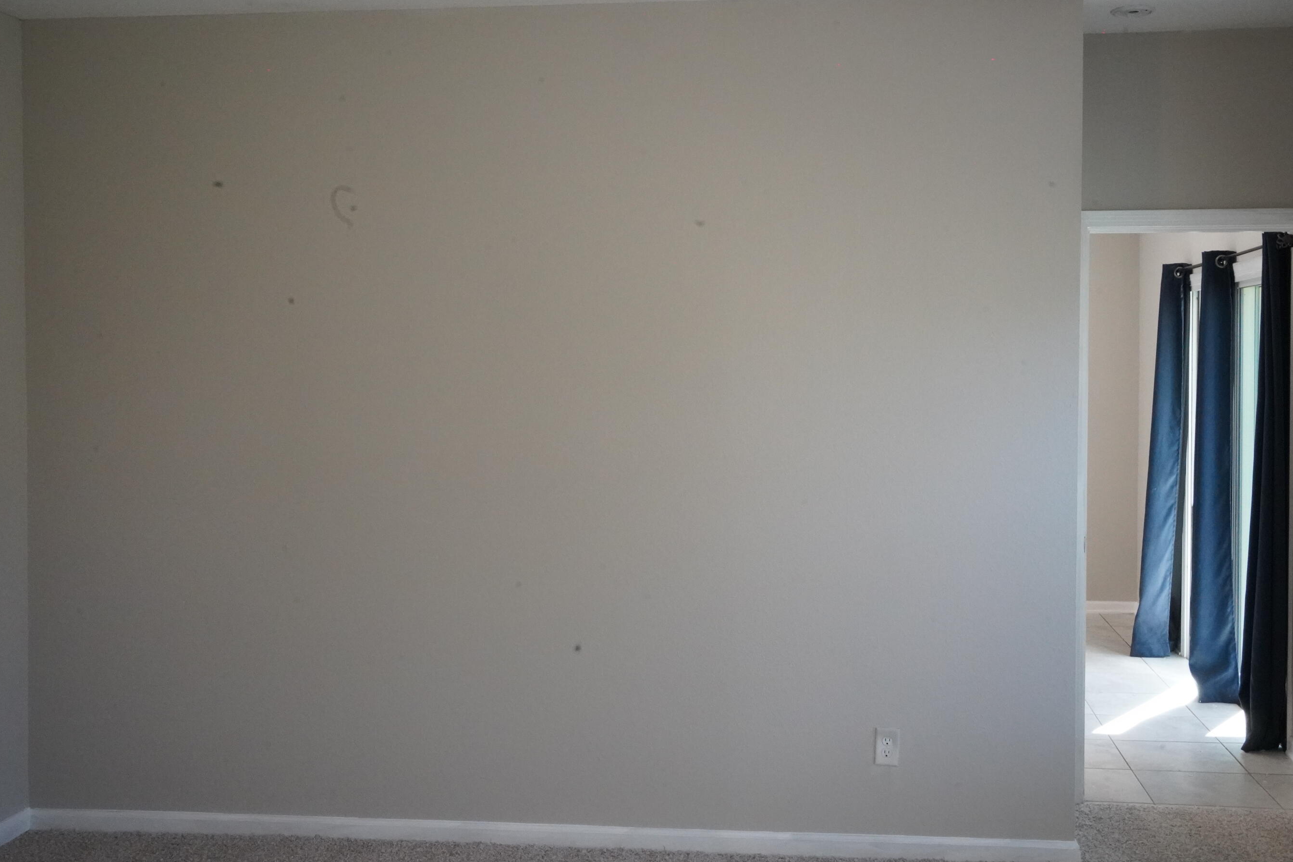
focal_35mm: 39
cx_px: 698
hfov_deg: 49.5
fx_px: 1401
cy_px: 403
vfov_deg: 34.2
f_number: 20
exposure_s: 1/60
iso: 12800
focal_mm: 35
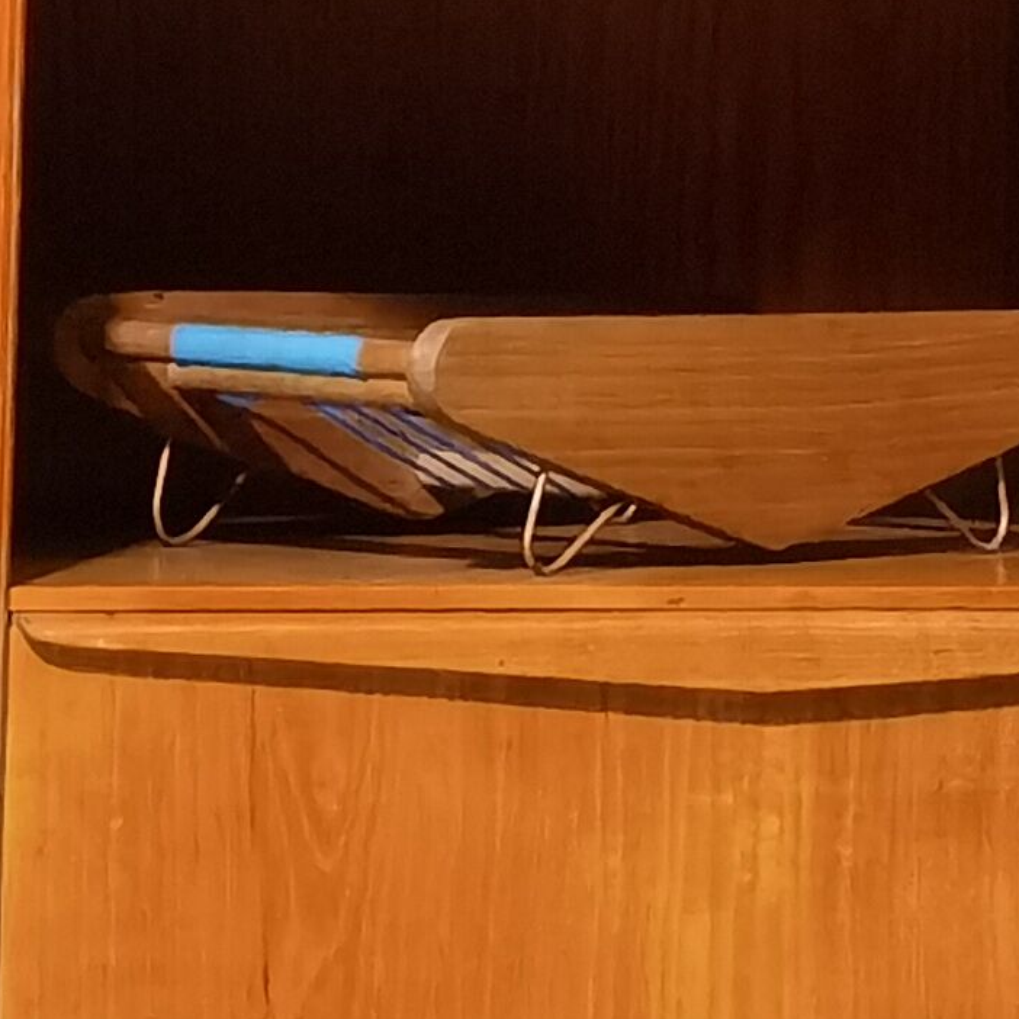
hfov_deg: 6.0
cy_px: 84
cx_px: 1169
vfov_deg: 6.0
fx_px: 9625
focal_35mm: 289
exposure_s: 1/33.3
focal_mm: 6.71
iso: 500
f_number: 1.9
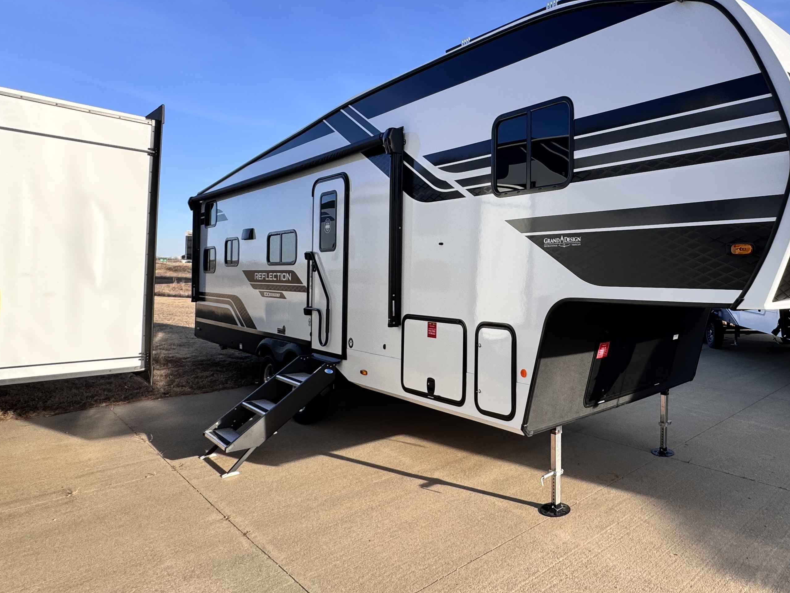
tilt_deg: +0.5
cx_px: 607
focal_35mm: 22
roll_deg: -0.6
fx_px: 502
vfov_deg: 60.9
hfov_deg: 70.5
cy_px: 266
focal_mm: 2.22
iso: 40
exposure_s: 1/727
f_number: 2.2
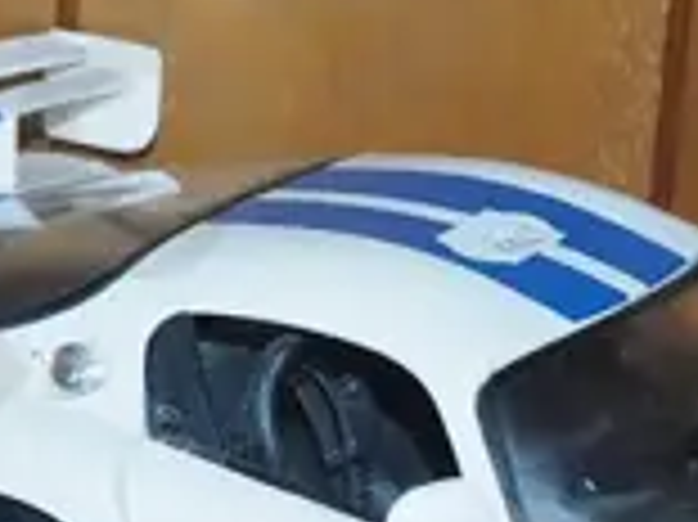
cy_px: 536
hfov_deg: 8.1
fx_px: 4795
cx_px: -383
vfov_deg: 6.2
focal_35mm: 238
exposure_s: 1/60
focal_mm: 18
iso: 1600
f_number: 5.6
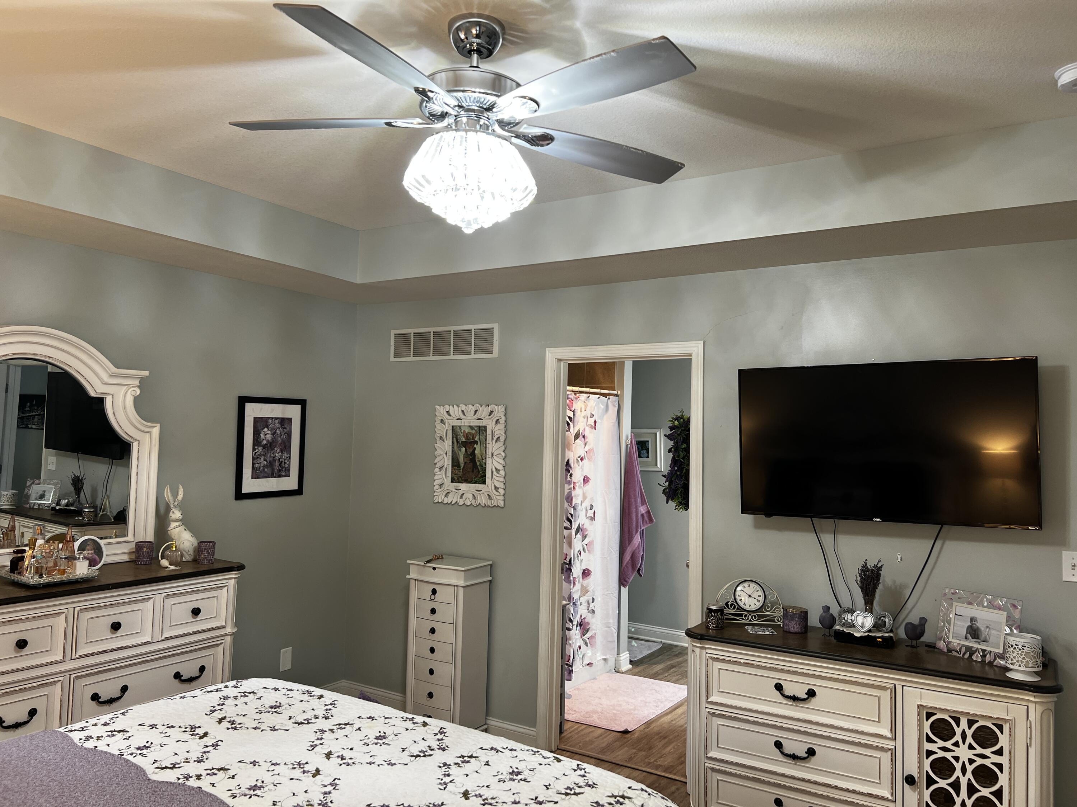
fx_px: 809
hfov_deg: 67.3
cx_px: 538
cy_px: 404
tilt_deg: +1.8
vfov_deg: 53.1
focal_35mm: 26
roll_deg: -1.6
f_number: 1.5
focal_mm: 5.7
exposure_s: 1/60
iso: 80
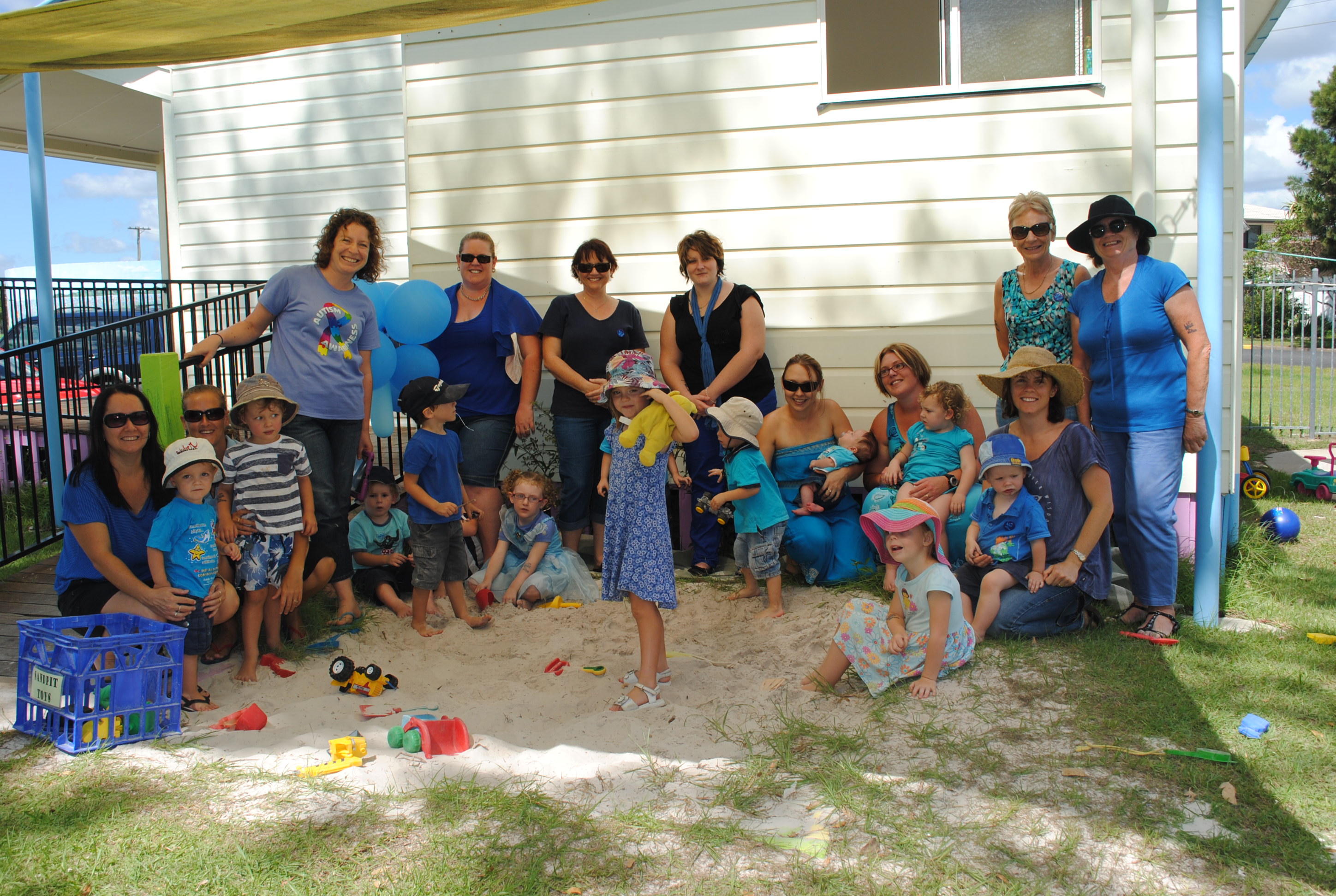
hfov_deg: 57.1
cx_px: 668
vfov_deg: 40.1
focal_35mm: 33
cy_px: 448
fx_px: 1227
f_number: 9
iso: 100
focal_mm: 22
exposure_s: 1/200
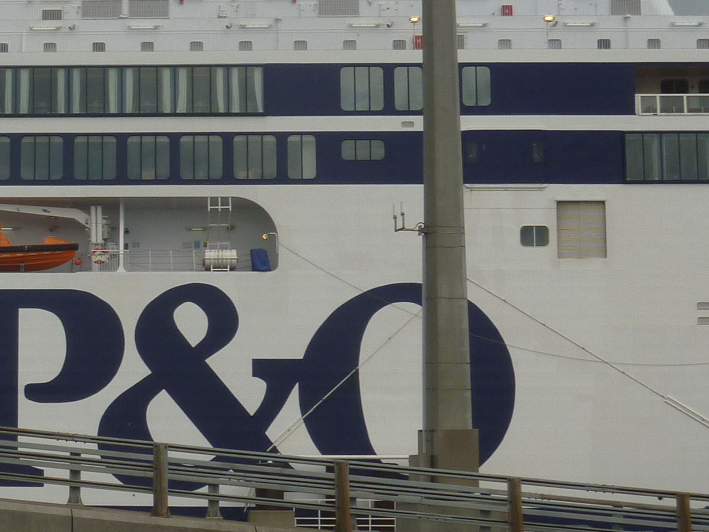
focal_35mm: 97
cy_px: 217
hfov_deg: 19.5
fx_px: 1987
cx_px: -49
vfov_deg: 15.2
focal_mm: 6.3
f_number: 5.6
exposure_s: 1/640
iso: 80
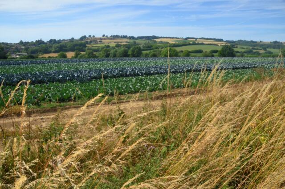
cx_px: 142
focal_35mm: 27
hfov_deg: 67.5
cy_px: 94
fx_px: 213
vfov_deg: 47.7
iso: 1250
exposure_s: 1/500
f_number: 22
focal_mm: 18
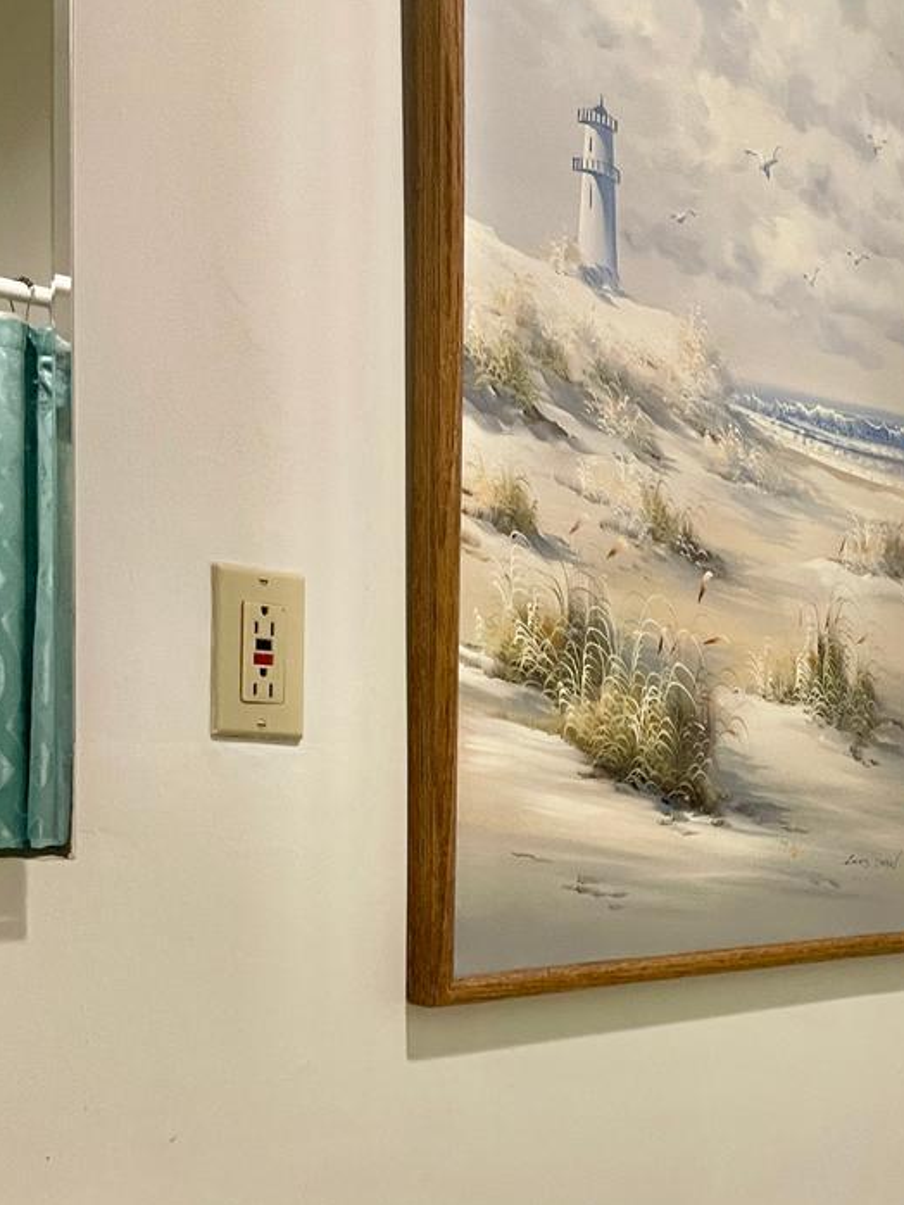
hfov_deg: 25.3
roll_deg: -3.1
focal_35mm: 55
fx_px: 1914
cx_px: 901
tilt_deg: -4.9
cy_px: 894
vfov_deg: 34.2
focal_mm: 5.1
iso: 160
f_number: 1.6
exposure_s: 1/60
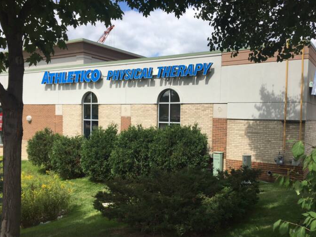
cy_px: 131
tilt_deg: -2.1
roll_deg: -1.5
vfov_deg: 42.9
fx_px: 301
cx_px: 173
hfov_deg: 55.3
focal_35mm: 33
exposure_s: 1/2198
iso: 32
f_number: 2.2
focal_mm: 4.15
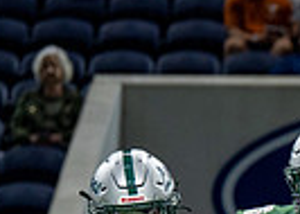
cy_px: 347
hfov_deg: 3.5
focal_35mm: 567
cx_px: 603
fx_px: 4831
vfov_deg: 2.5
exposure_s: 1/500
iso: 1000
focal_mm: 113
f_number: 2.8
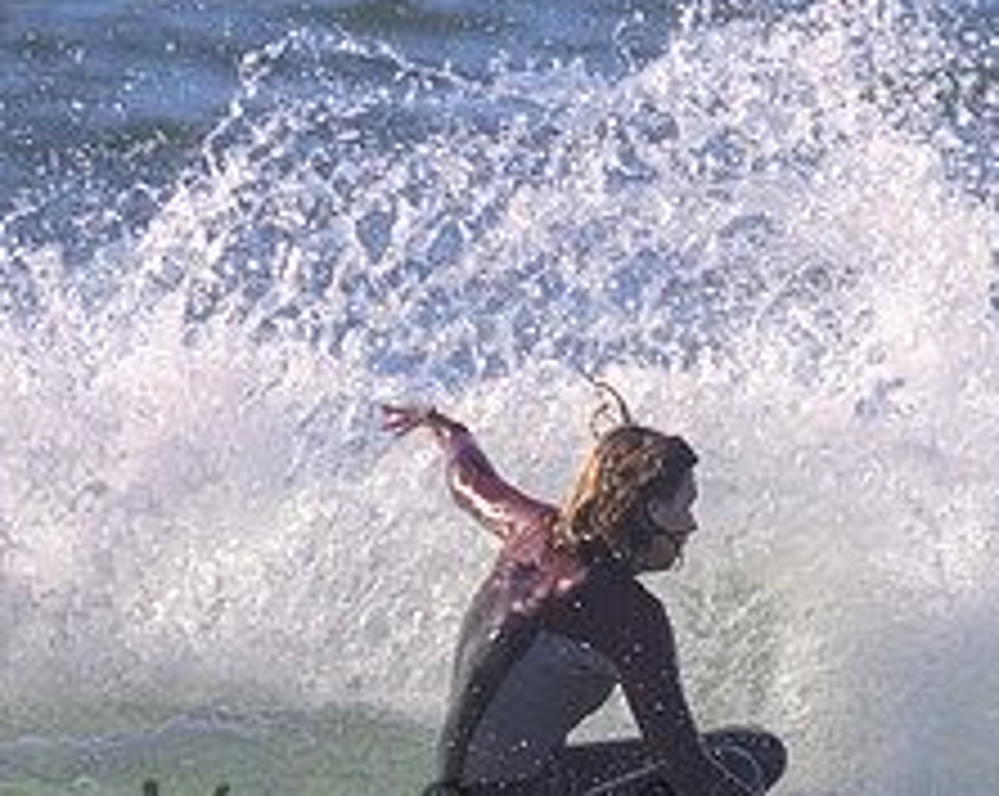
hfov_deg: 1.0
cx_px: 608
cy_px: 812
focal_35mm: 1965
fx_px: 58022
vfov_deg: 0.8
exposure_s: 1/2000
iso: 1800
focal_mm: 800
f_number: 11
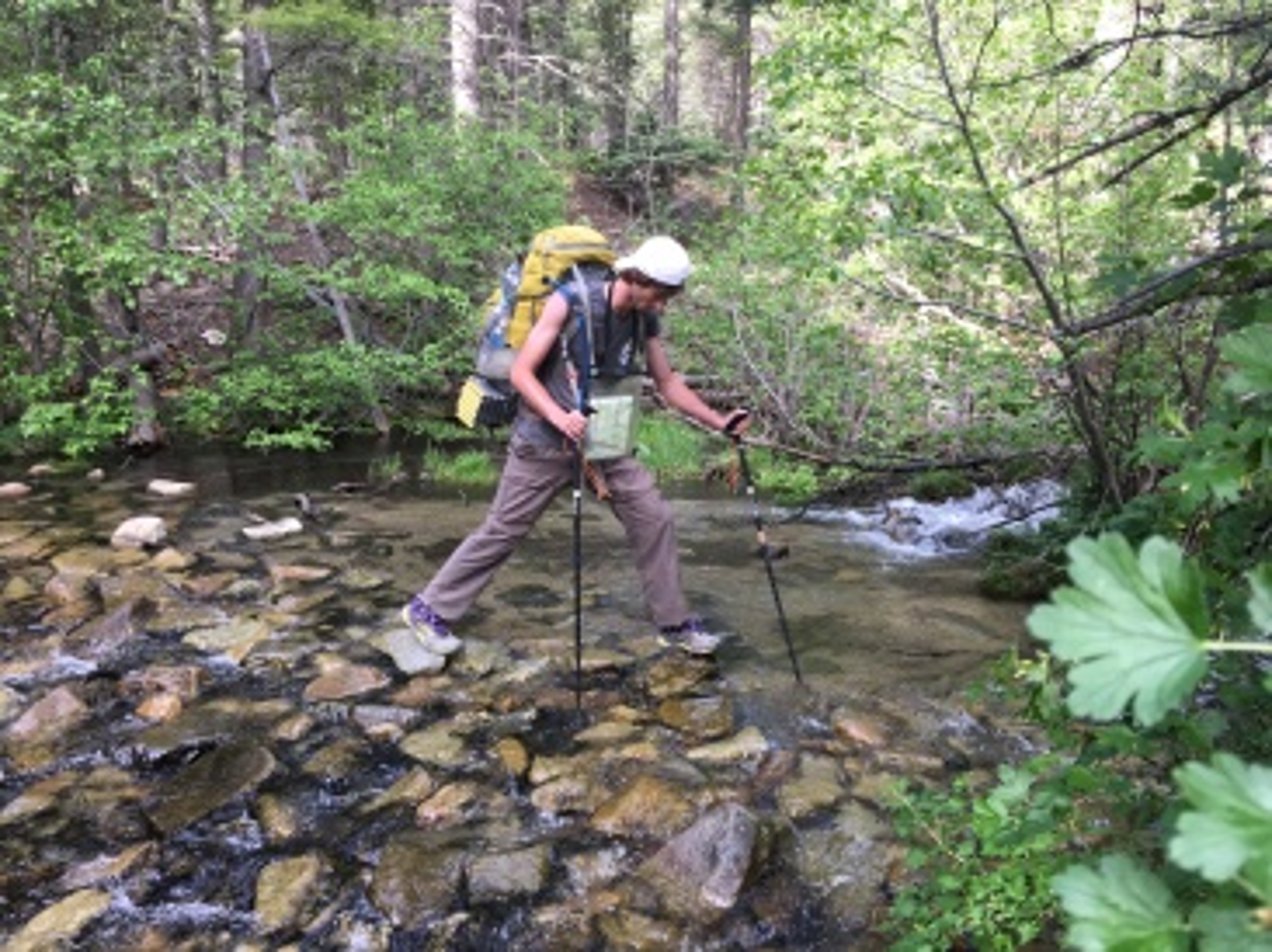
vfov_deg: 48.2
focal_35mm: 29
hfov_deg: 61.7
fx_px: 1065
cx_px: 636
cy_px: 476
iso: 40
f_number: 2.2
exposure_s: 1/120
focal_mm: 4.15
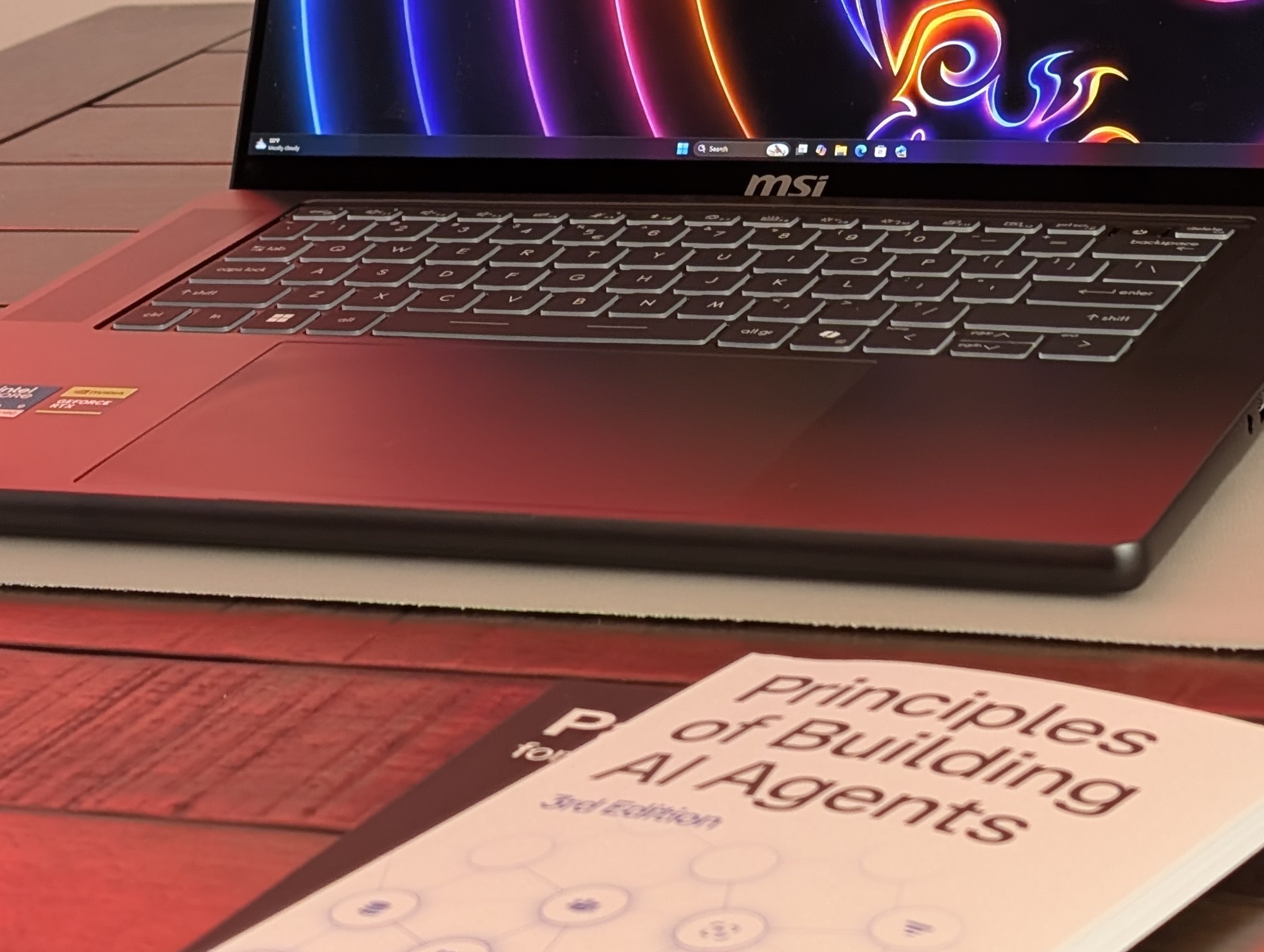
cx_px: 741
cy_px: 20
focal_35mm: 100
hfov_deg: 19.6
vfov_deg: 14.6
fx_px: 3657
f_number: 1.68
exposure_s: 1/23.8
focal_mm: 6.9
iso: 81
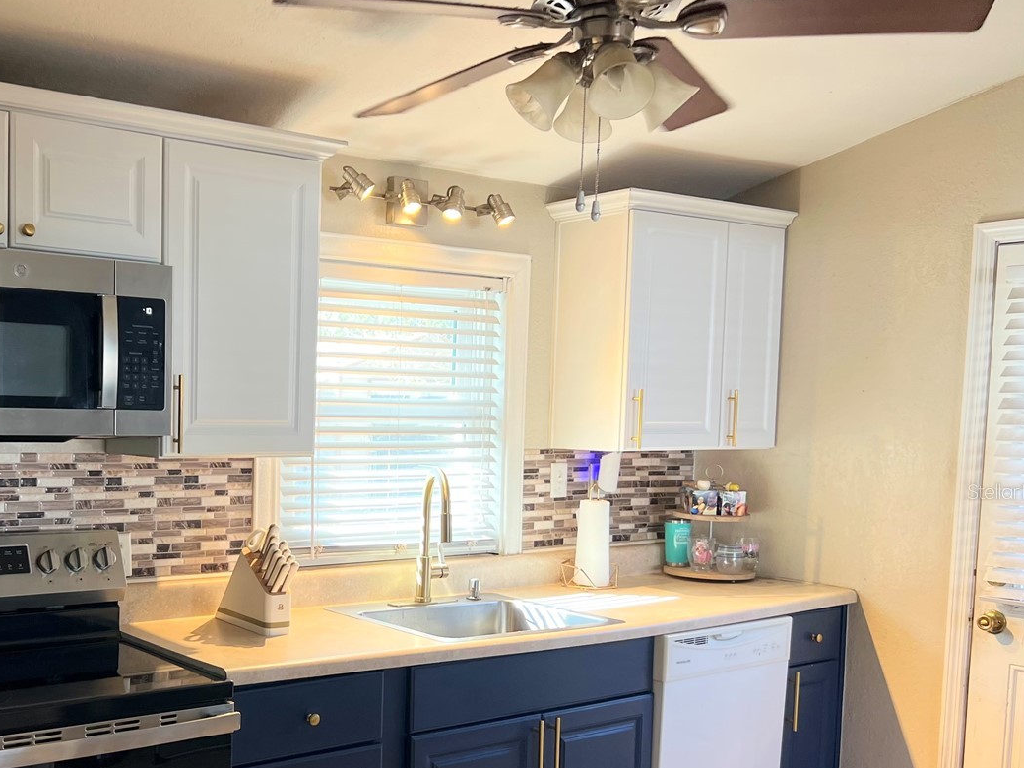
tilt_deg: -5.4
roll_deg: -1.0
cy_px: 491
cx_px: 273
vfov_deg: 35.7
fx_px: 1183
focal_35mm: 40
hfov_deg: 45.4
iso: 80
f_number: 1.5
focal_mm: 5.7
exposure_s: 1/60
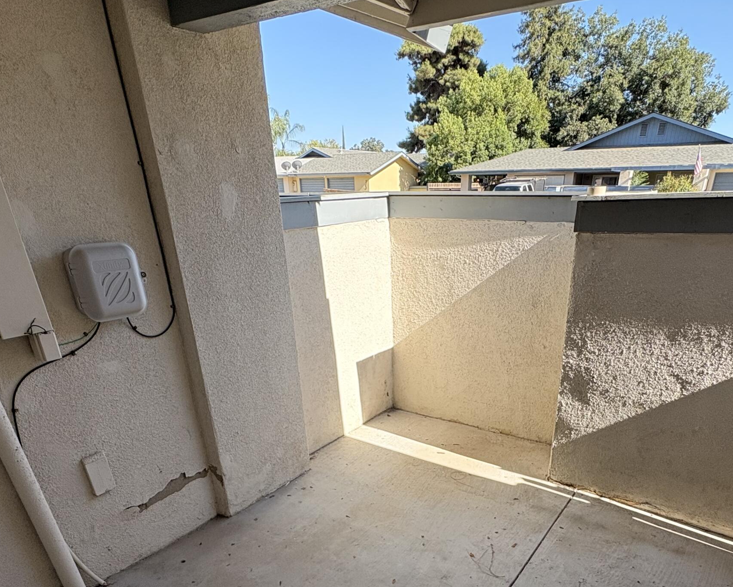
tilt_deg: -28.5
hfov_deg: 70.1
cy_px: 479
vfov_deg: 54.3
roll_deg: +1.4
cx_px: 404
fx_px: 521
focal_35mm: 24
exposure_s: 1/470
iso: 64
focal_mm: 2.22
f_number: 2.2
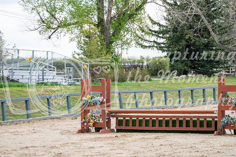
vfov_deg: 7.7
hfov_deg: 11.5
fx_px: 1174
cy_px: 78
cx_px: 118
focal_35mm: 179
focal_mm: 179
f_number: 5.6
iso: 160
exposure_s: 1/250
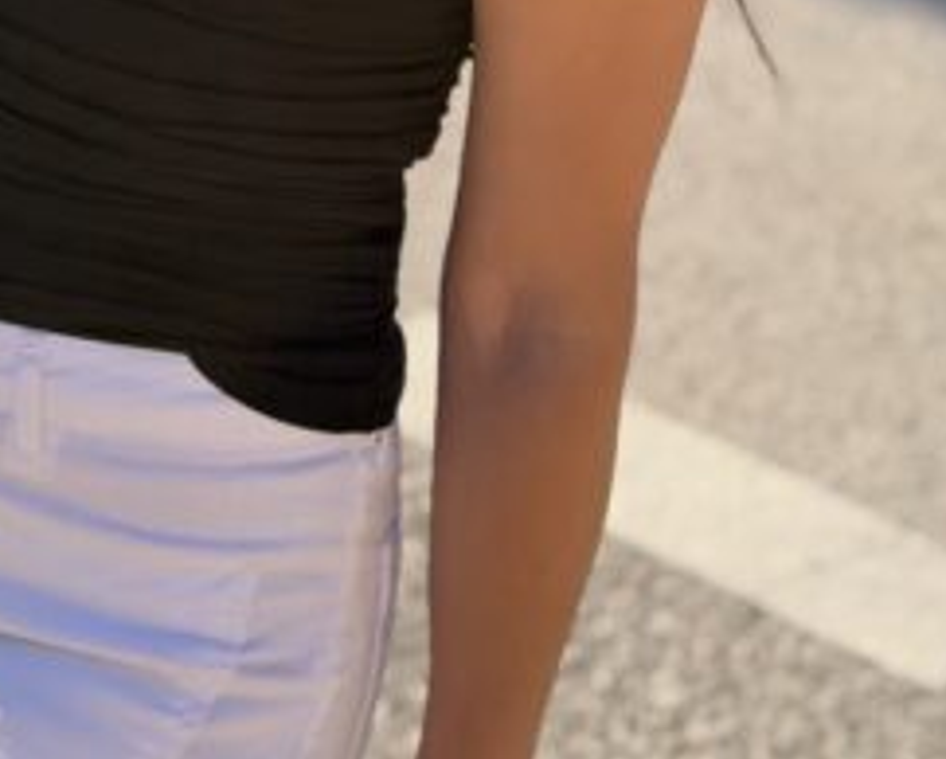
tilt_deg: -12.1
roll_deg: -18.1
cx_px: 219
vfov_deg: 12.6
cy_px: -411
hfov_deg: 16.5
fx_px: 3250
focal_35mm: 116
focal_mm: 6.76
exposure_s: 1/2494
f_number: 1.78
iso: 100
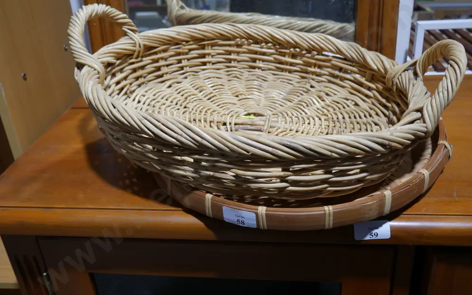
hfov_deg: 52.7
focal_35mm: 37
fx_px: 476
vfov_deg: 34.4
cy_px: 143
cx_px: 236
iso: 200
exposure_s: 1/60
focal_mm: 17
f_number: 4
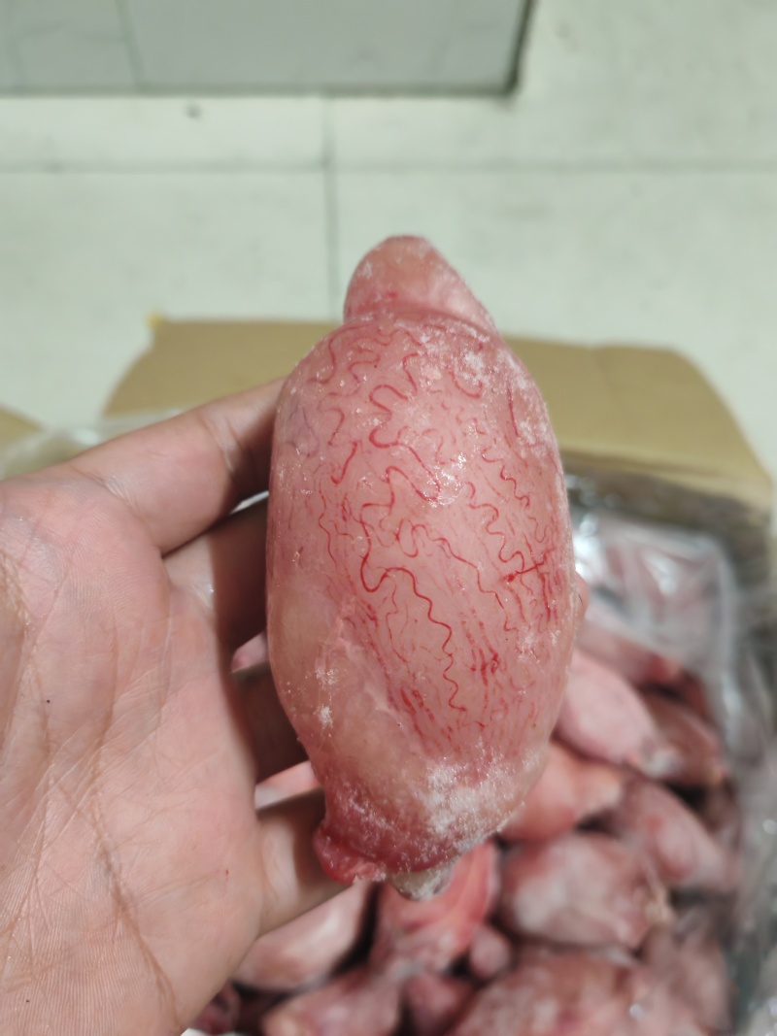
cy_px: 518
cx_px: 388
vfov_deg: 65.3
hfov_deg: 51.3
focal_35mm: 27
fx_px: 808
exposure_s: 1/50
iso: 2000
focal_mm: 5.52
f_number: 1.95
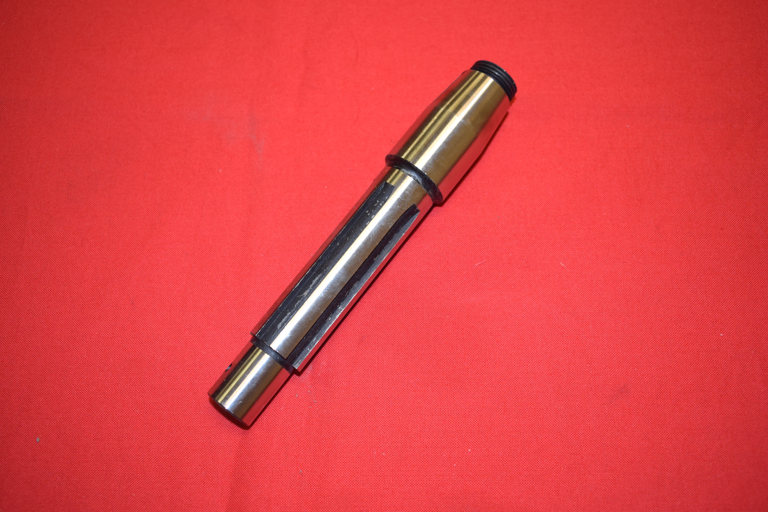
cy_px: 256
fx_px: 832
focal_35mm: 39
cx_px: 384
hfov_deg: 49.5
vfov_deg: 34.2
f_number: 5
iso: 500
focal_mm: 26
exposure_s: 1/80
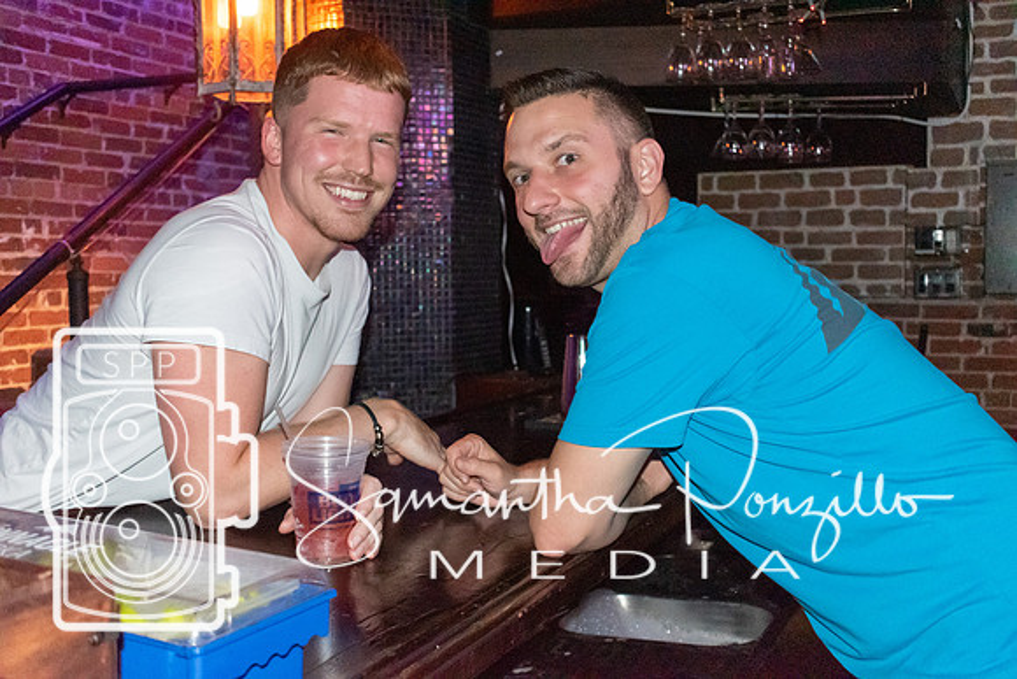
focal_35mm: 38
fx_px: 1060
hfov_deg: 51.3
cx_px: 508
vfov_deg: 35.5
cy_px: 340
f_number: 4
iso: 6400
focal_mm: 25
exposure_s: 1/60
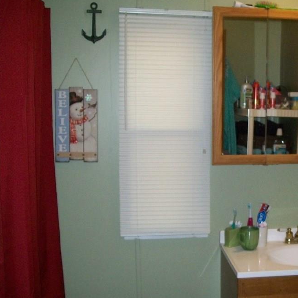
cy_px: 163
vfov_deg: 34.0
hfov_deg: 33.2
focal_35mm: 50
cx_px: 232
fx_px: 487
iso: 160
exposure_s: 1/60
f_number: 2.7
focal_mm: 6
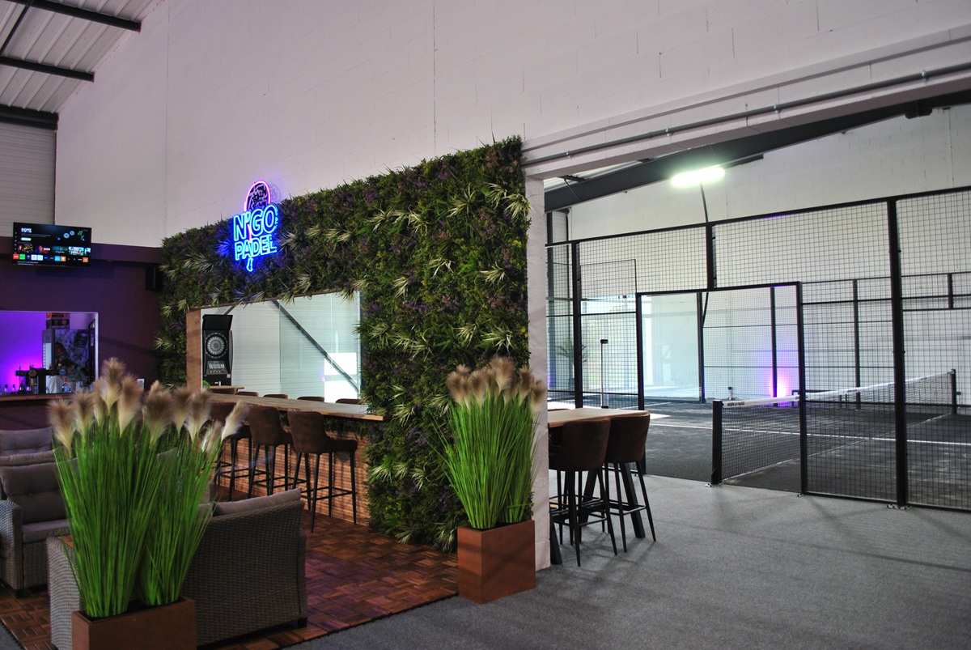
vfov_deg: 48.0
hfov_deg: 67.3
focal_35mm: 27
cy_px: 325
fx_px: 729
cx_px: 486
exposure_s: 1/50
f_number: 3.5
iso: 200
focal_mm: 18
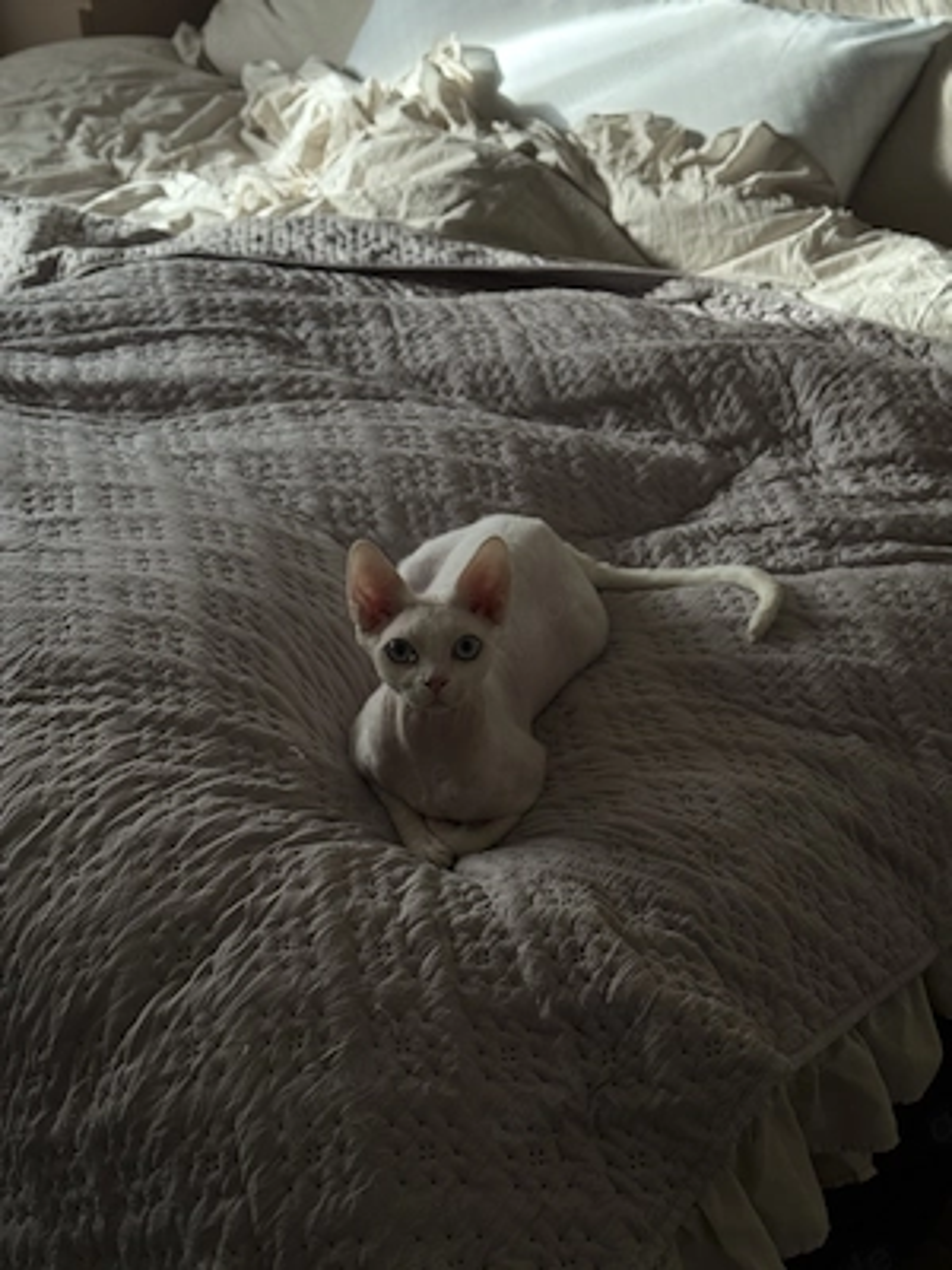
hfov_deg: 30.3
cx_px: 476
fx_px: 1760
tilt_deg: -33.3
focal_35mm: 48
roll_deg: +0.8
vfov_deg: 39.7
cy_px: 635
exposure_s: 1/60
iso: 160
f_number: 1.78
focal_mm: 6.76
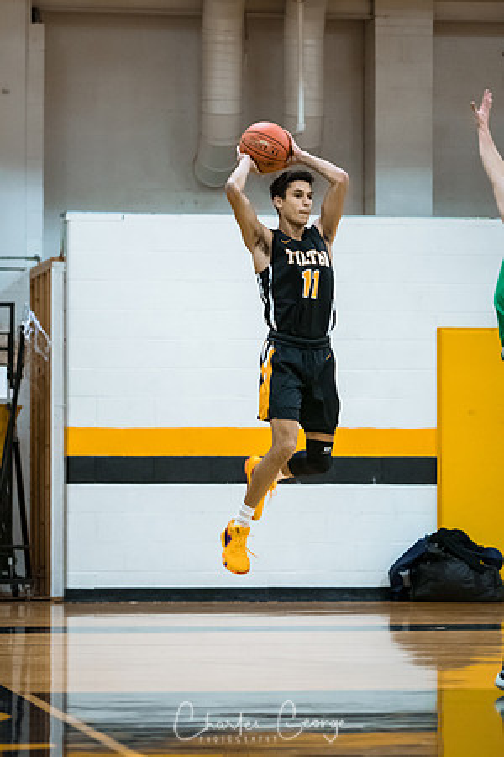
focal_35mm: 165
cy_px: 378
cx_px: 252
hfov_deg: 8.3
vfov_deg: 12.5
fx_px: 3465
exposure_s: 1/400
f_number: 2.8
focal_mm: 110
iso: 3200
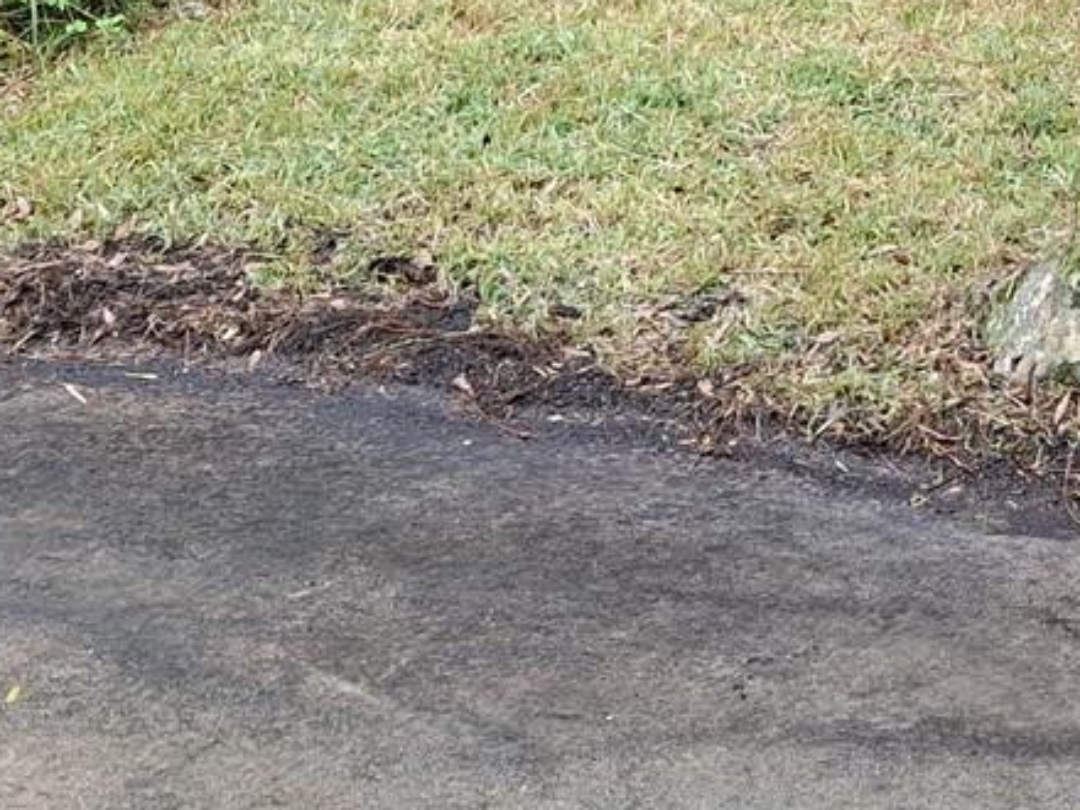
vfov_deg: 14.4
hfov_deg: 19.3
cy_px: -619
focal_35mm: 91
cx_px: 1539
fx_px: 2839
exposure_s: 1/184
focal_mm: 4.69
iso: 32
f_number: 1.8
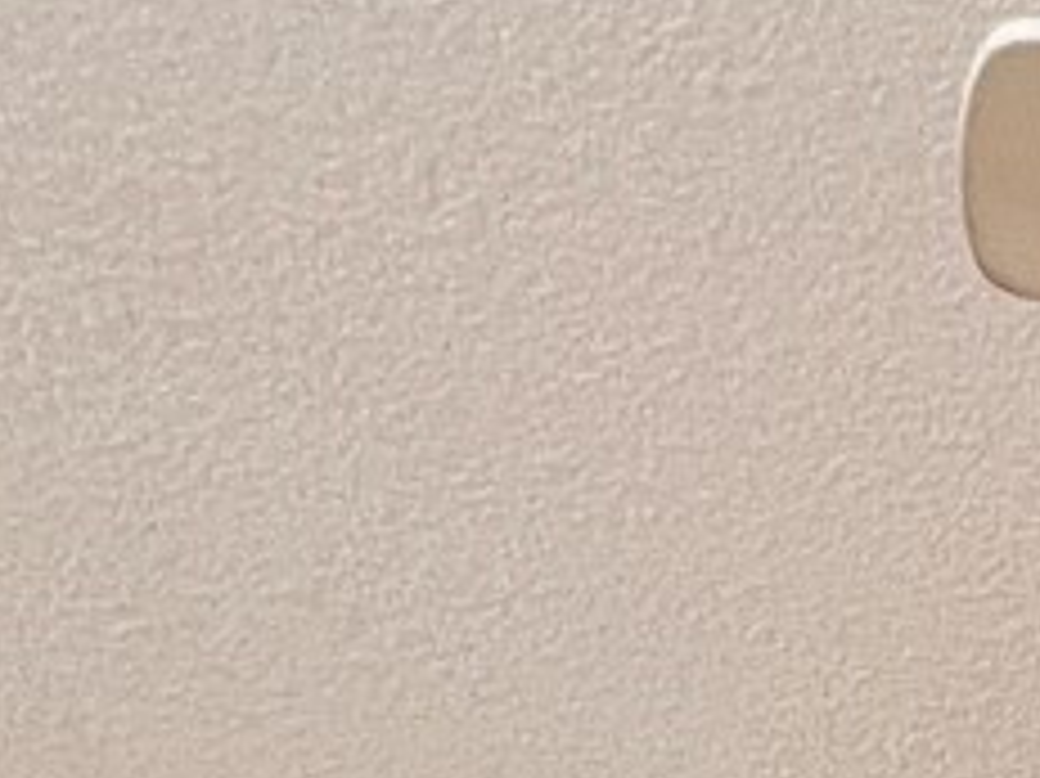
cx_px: 1783
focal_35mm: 90
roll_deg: -1.3
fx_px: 2703
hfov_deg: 18.0
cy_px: 2568
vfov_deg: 10.0
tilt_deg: -2.2
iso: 40
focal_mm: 1.57
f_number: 1.8
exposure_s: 1/99
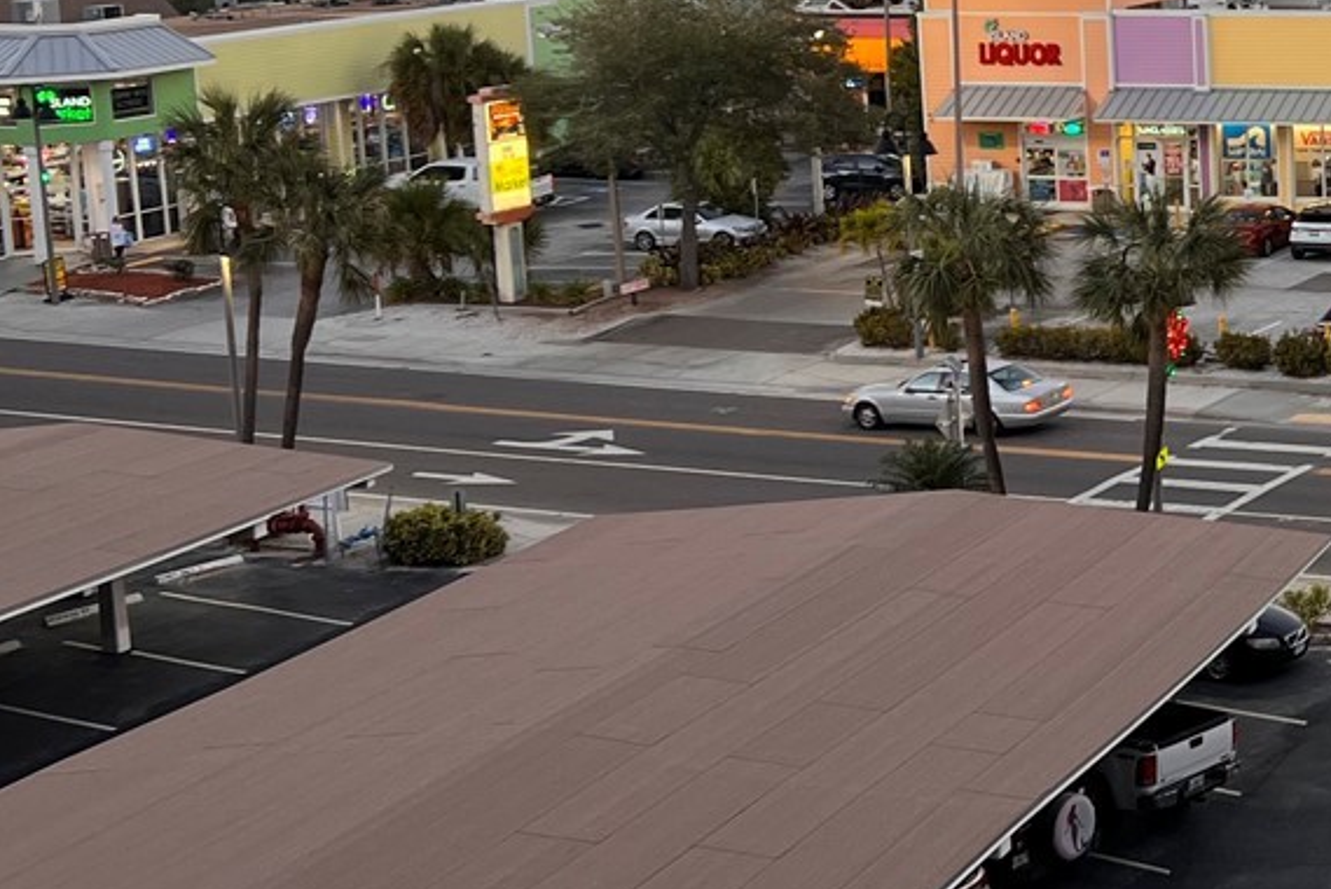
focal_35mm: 76
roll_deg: +1.0
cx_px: 1532
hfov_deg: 24.5
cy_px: 248
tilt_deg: -7.9
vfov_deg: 17.9
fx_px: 2811
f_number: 1.5
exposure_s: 1/121
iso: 32
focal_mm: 5.7
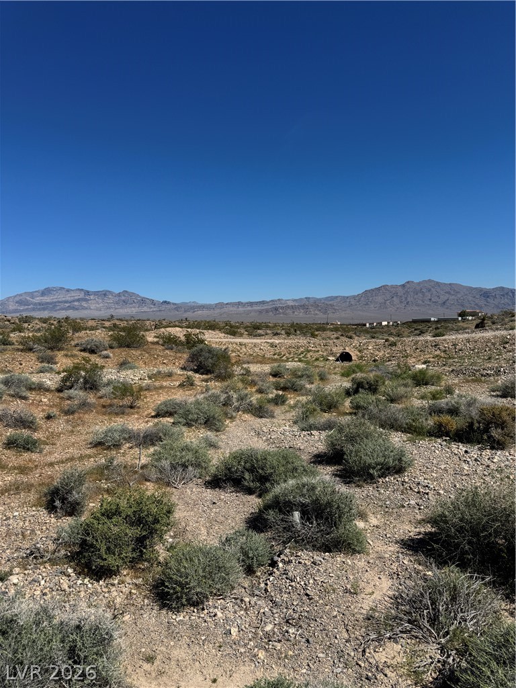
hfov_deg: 56.8
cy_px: 344
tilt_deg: -3.3
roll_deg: +1.5
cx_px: 258
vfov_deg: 71.6
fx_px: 477
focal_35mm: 24
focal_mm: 6.76
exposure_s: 1/7937
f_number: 1.78
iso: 80
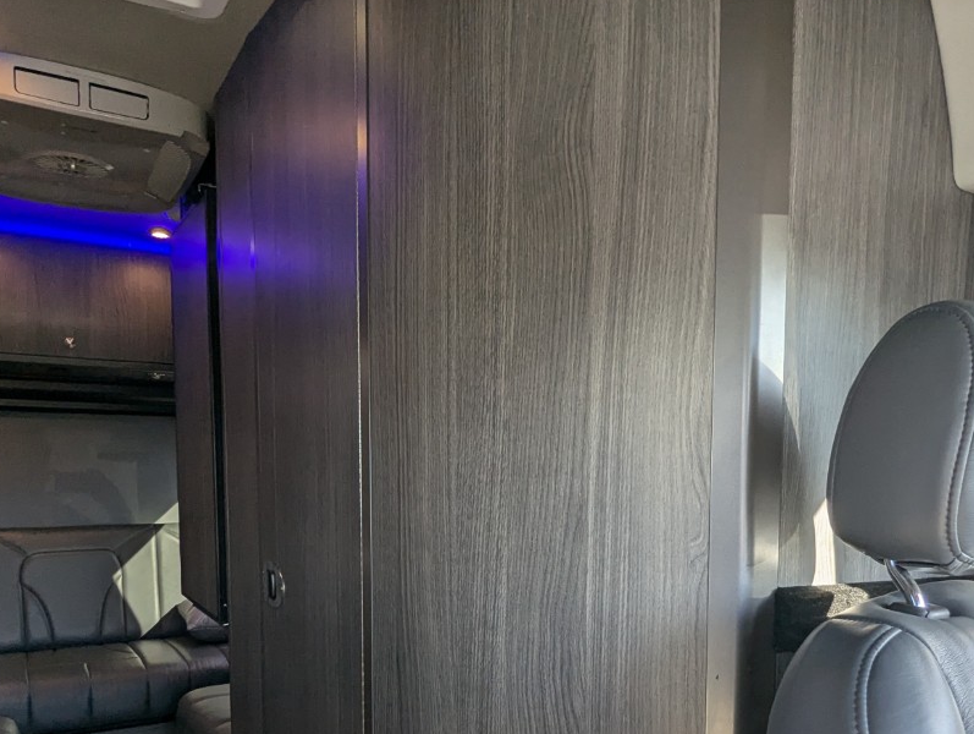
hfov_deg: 63.3
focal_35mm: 28
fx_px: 789
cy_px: 528
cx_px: 531
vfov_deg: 48.4
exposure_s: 1/146
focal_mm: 2.35
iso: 54
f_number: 2.2
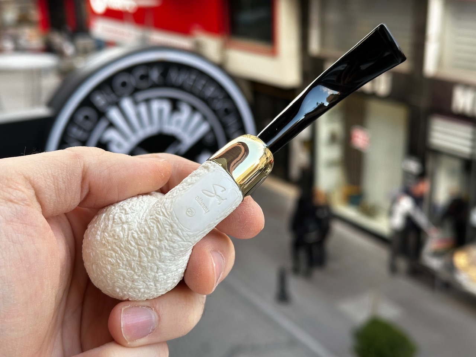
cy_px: 178
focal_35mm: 48
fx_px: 660
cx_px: 238
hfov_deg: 39.7
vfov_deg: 30.3
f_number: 1.78
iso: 64
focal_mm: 6.86
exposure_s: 1/196
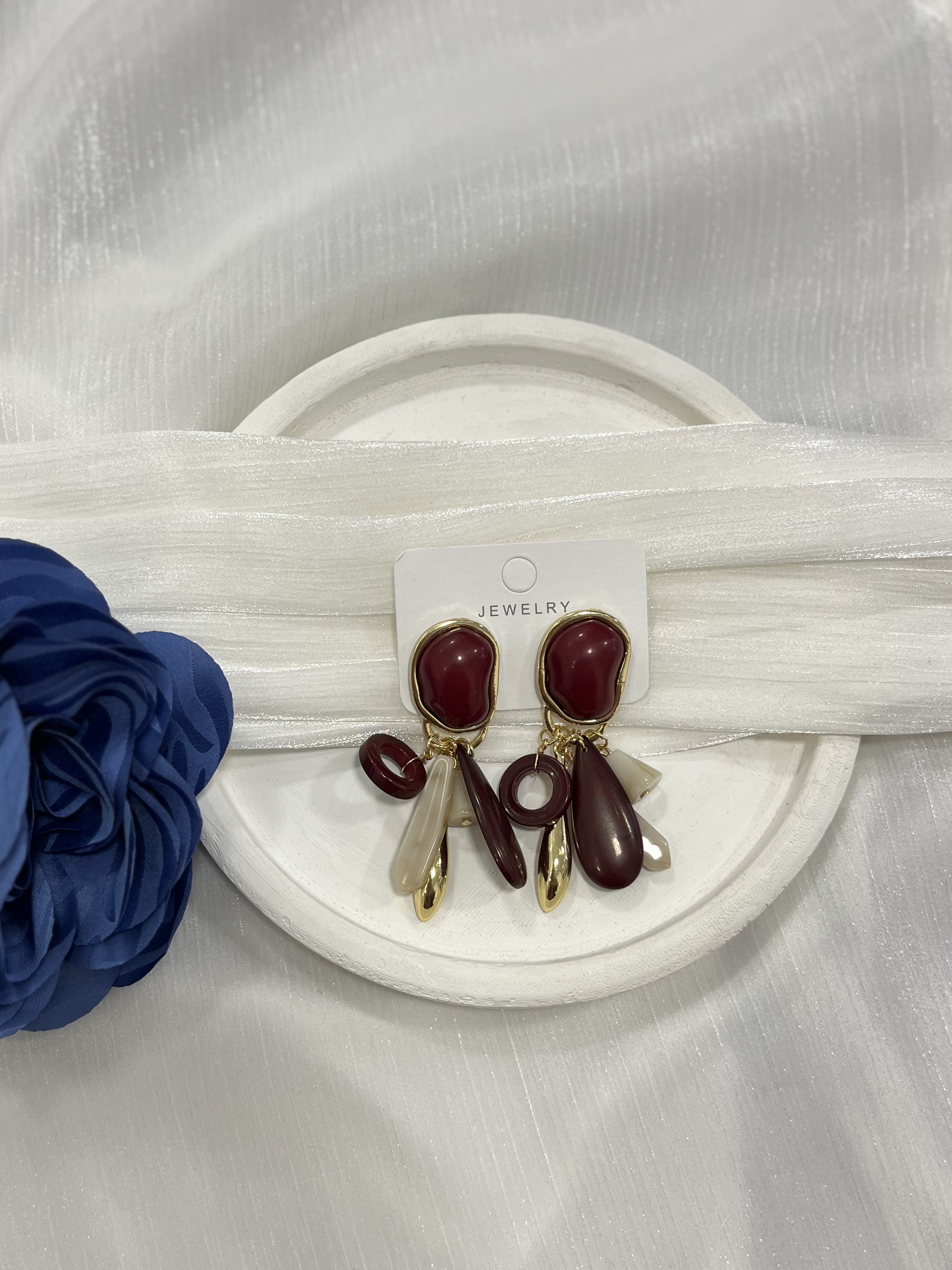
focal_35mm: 33
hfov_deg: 42.9
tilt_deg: -78.1
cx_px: 430
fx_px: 1210
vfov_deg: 55.2
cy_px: 710
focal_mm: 5.1
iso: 40
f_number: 1.6
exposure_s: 1/100
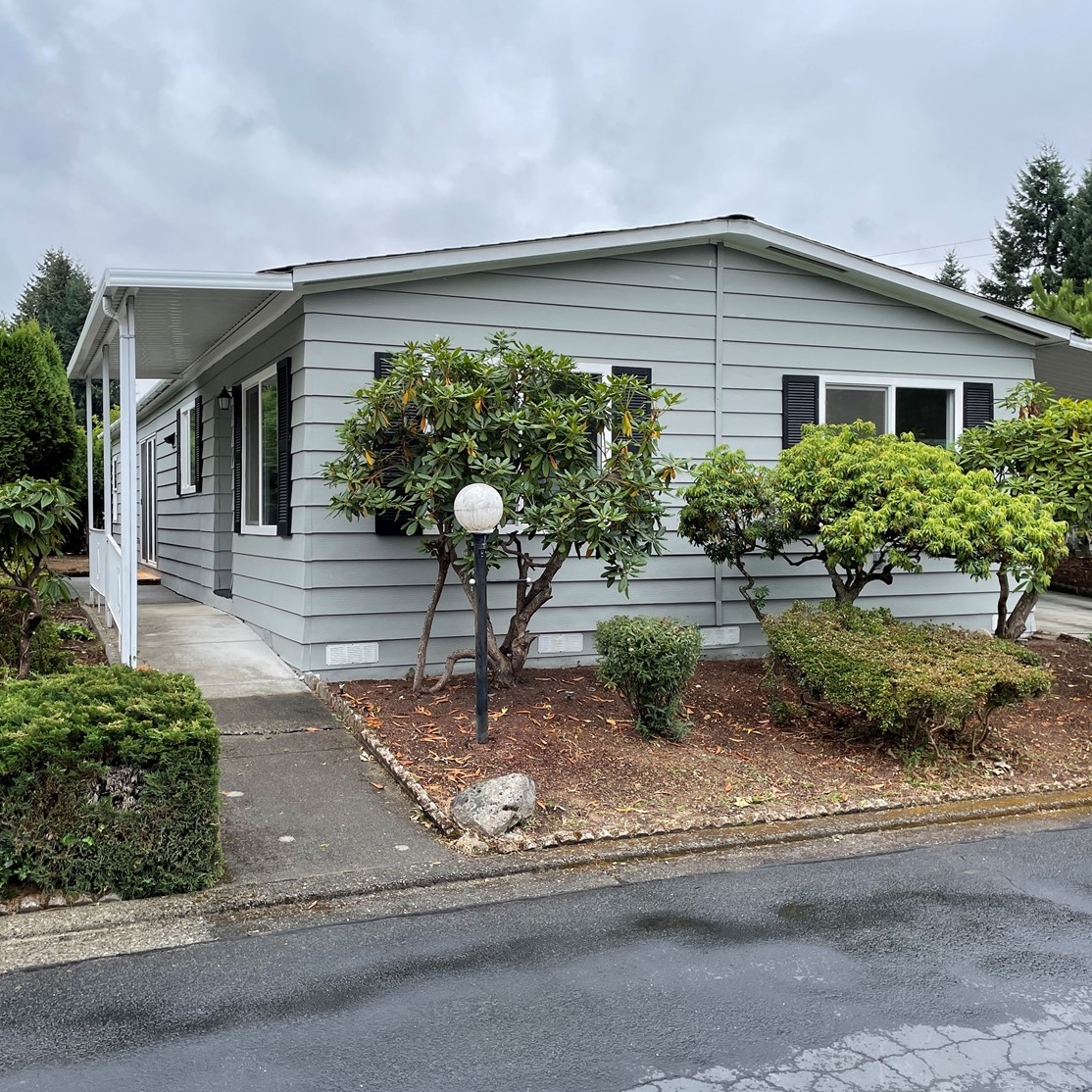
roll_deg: +0.2
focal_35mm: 33
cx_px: 541
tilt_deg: -1.3
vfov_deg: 49.7
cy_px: 542
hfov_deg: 49.7
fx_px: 1178
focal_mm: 4.2
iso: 32
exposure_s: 1/1103
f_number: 1.6
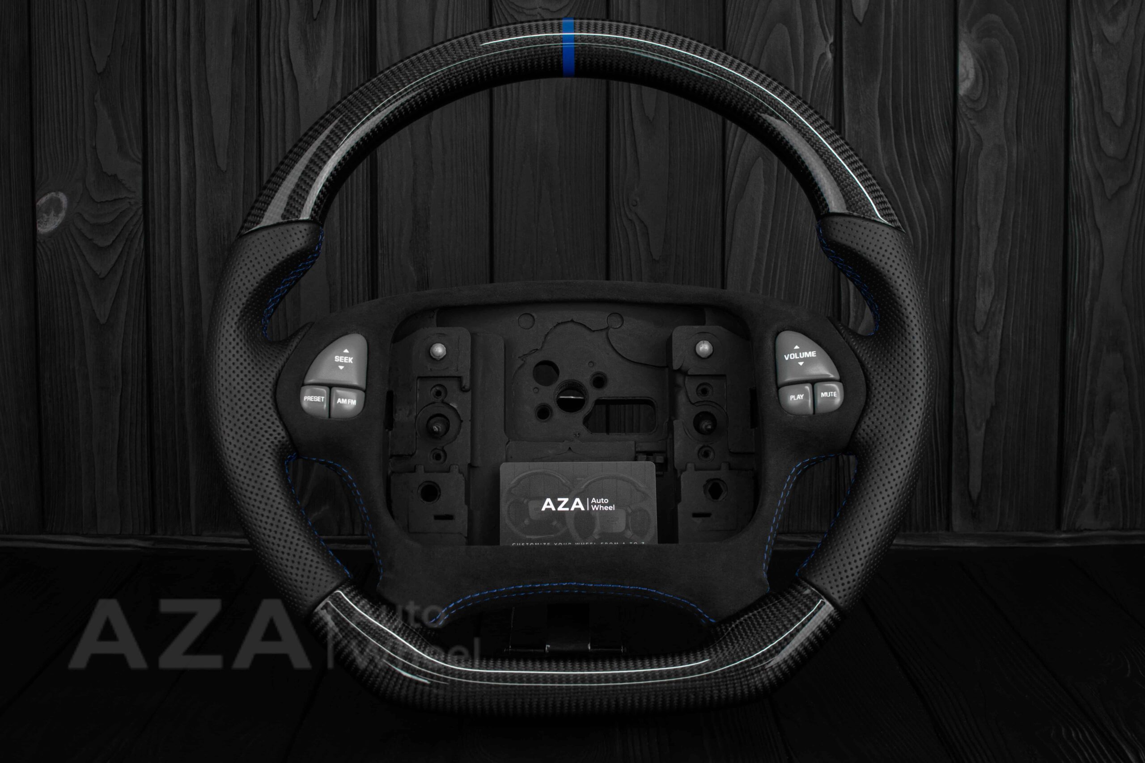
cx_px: 572
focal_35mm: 52
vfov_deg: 25.8
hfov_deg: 37.8
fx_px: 1670
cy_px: 382
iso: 500
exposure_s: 1/125
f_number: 6.3
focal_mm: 35
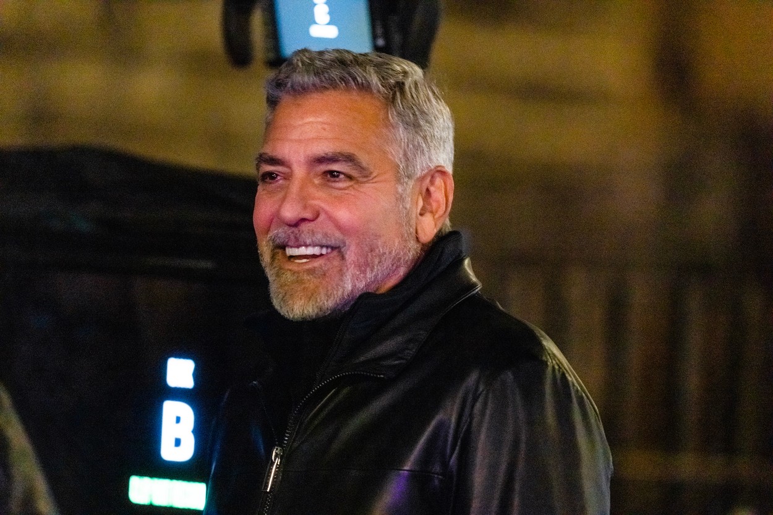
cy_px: 258
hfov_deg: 5.2
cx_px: 386
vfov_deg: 3.4
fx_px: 8587
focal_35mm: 400
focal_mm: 400
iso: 6400
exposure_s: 1/80
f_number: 2.8
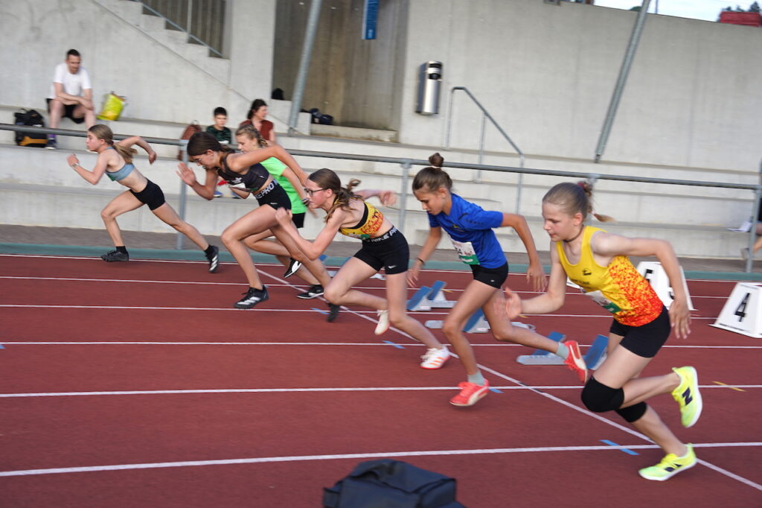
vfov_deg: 23.0
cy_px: 254
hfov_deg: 33.9
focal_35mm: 59
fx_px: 1248
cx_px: 381
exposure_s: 1/200
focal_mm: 59
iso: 100
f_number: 4.5
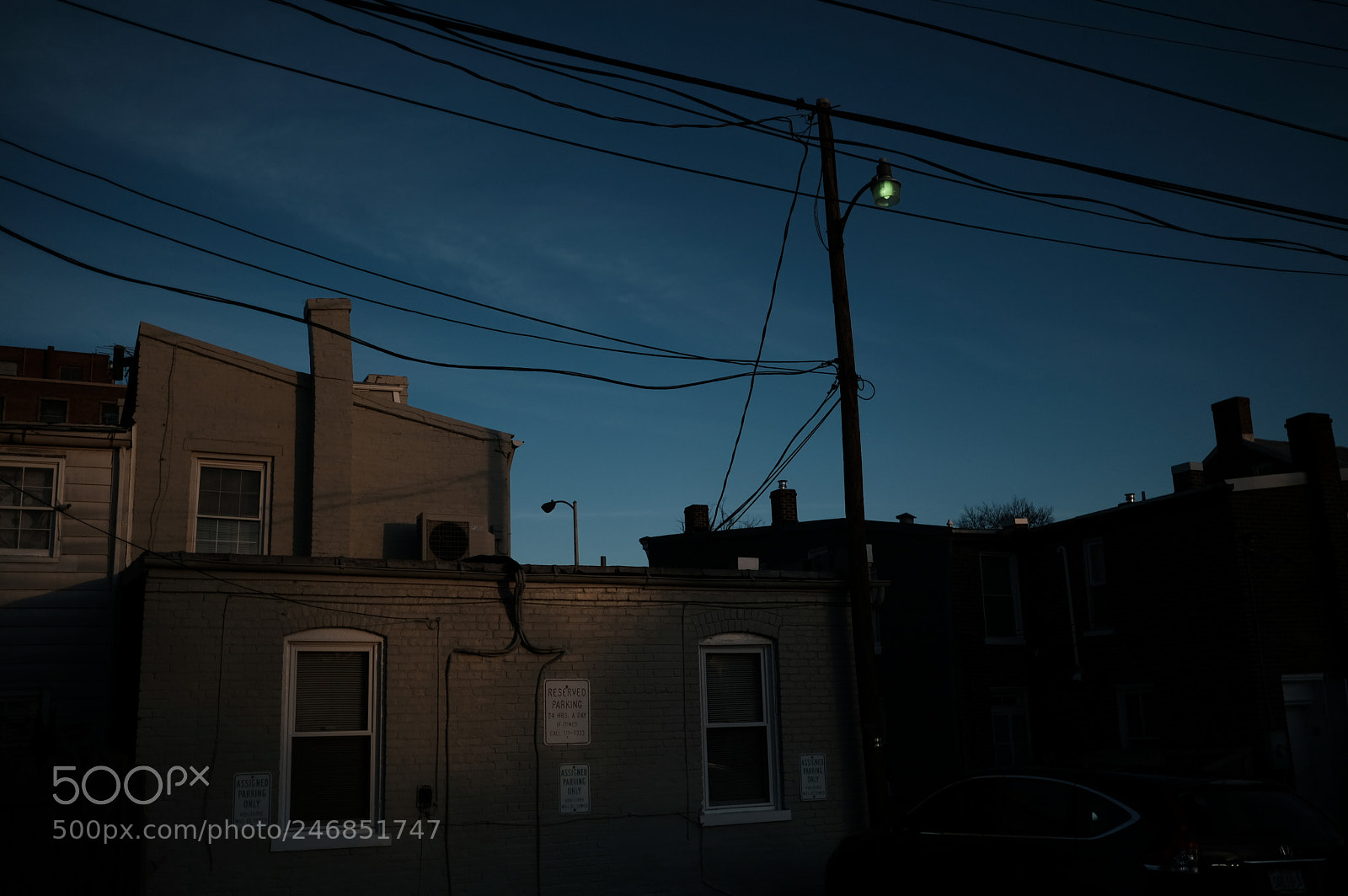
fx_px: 1309
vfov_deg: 37.8
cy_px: 448
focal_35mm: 35
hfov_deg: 54.5
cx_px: 674
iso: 200
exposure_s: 1/6400
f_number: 2
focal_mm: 23
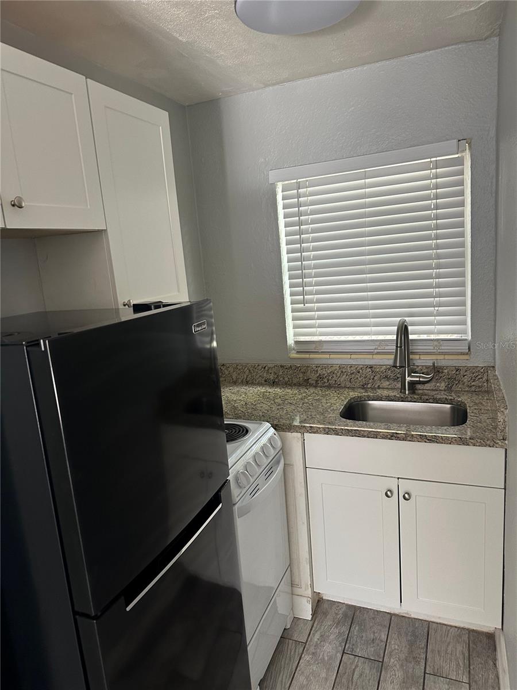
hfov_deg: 56.8
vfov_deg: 71.6
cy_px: 345
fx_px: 478
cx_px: 258
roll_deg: +3.1
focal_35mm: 24
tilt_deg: -10.0
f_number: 1.78
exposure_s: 1/70
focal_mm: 6.86
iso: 250
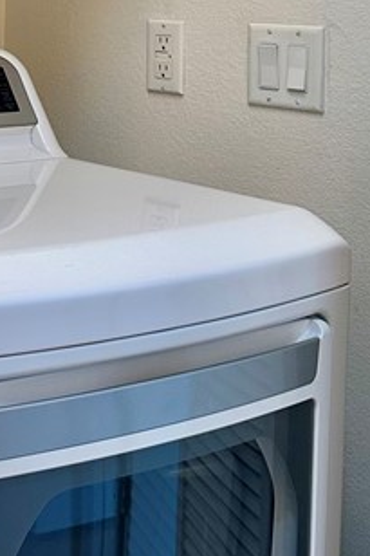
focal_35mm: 83
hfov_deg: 15.3
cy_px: 27
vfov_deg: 23.6
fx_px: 1281
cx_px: -166
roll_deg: -1.3
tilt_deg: -2.6
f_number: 1.78
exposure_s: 1/120
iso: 125
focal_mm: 6.86
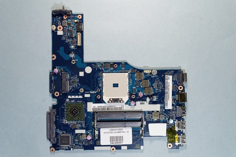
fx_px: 255
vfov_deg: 34.1
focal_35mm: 39
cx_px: 118
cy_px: 78
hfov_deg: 49.6
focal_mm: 26
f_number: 8
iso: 100
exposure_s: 1/6
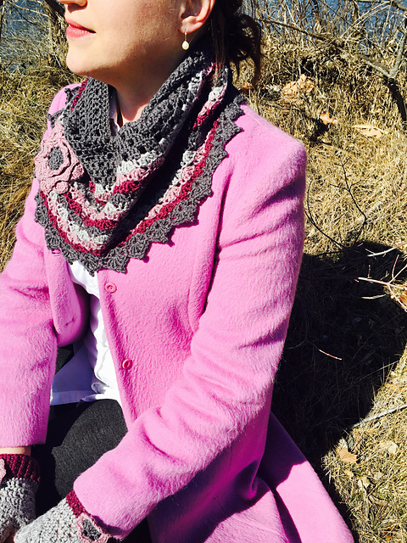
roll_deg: -1.2
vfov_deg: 61.7
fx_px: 455
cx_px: 204
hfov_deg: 48.2
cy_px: 272
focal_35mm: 29
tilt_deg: -33.1
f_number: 2.2
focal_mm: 4.15
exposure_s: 1/1637
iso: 25
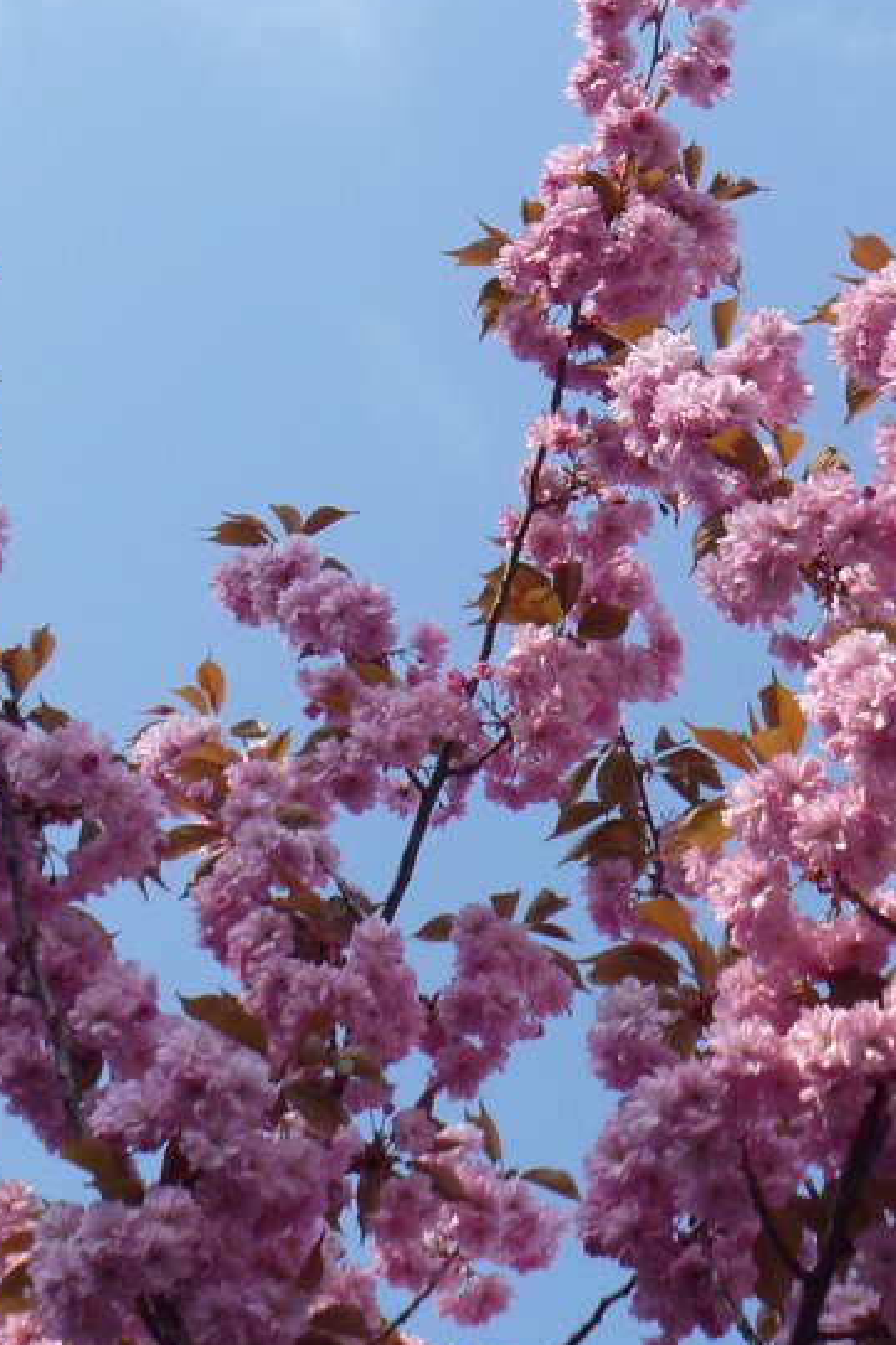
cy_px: 603
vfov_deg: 17.9
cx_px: 1075
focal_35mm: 114
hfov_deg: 11.8
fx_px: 4258
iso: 200
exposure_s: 1/320
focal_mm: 10.3
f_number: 6.3
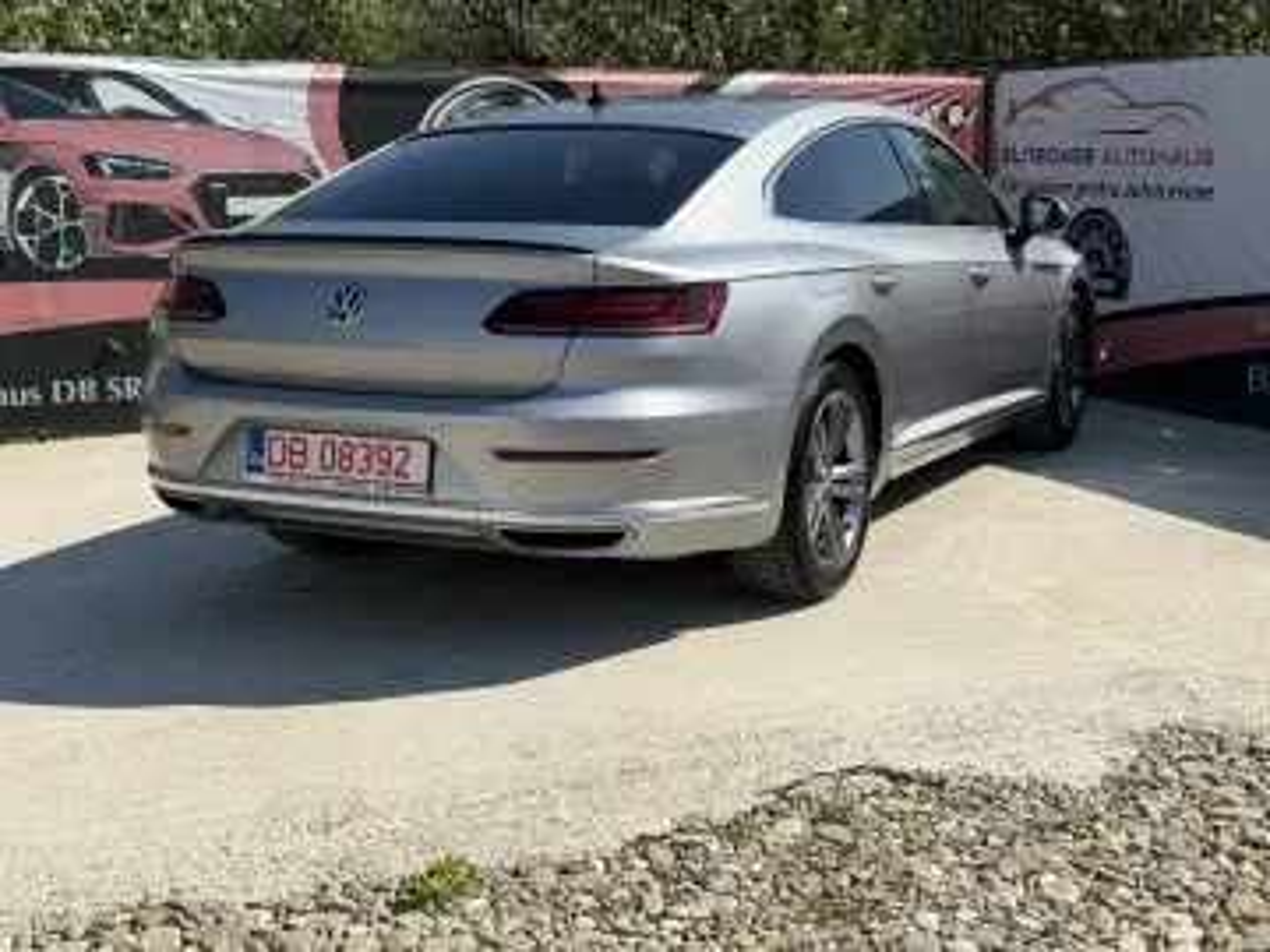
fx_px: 1761
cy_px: 476
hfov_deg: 39.7
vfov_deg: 30.3
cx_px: 635
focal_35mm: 48
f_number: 1.78
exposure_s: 1/6536
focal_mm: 6.76
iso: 64
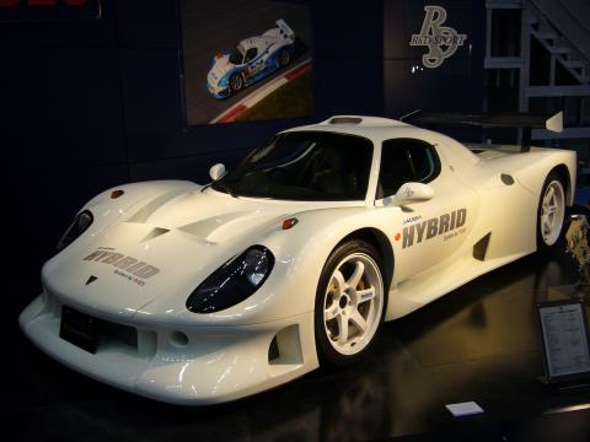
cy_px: 221
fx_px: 597
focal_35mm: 35
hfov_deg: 52.6
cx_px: 295
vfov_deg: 40.7
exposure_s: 1/125
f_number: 2.8
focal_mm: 5.8
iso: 80
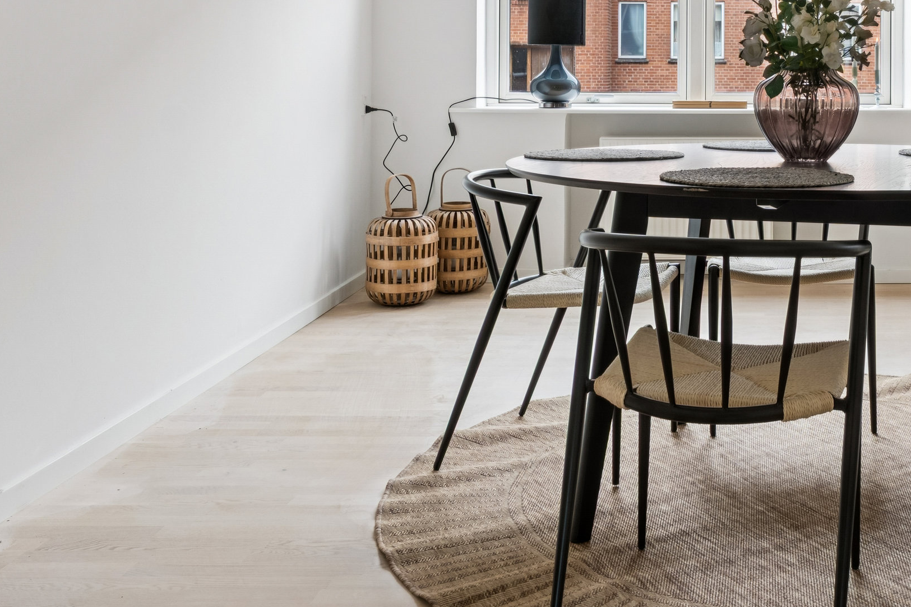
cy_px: 85
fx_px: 1226
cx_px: 750
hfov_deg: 38.9
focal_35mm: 48
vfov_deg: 27.0
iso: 200
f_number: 8
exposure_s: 1/10
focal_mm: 17.5
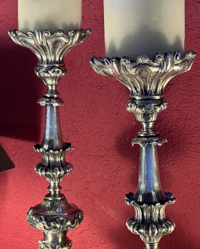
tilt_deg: -10.9
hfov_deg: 19.0
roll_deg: +1.4
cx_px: 100
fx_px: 599
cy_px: 125
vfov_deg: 23.6
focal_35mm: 81
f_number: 2.8
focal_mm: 9
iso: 320
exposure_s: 1/50
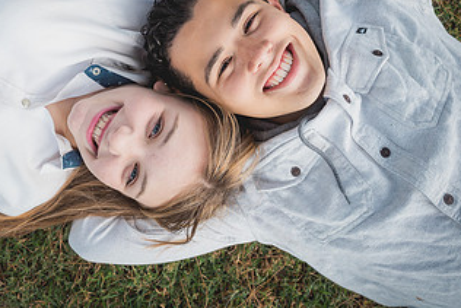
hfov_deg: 56.9
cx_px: 194
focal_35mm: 33
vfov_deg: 38.7
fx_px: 423
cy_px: 66
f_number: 2.8
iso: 250
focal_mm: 18
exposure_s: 1/1000
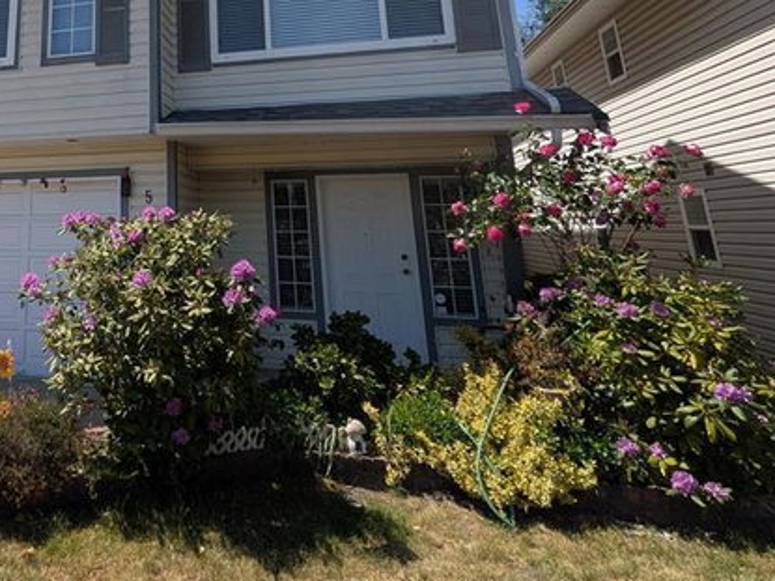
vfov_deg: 47.1
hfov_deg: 59.5
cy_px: 78
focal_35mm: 27
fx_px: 604
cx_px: 140
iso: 52
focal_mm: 1.85
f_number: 2.2
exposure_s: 1/1605
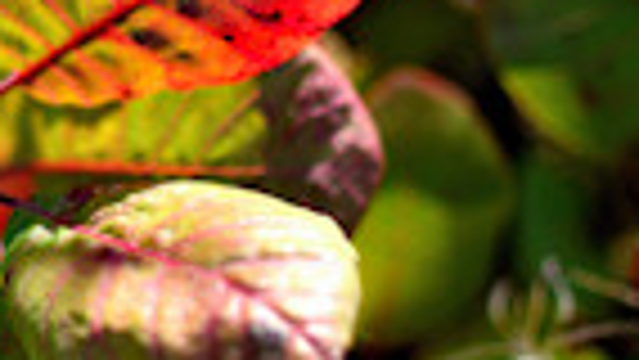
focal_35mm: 174
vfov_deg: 7.0
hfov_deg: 12.0
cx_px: -234
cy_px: 142
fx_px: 2943
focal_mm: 35
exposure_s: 1/3200
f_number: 2
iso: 200
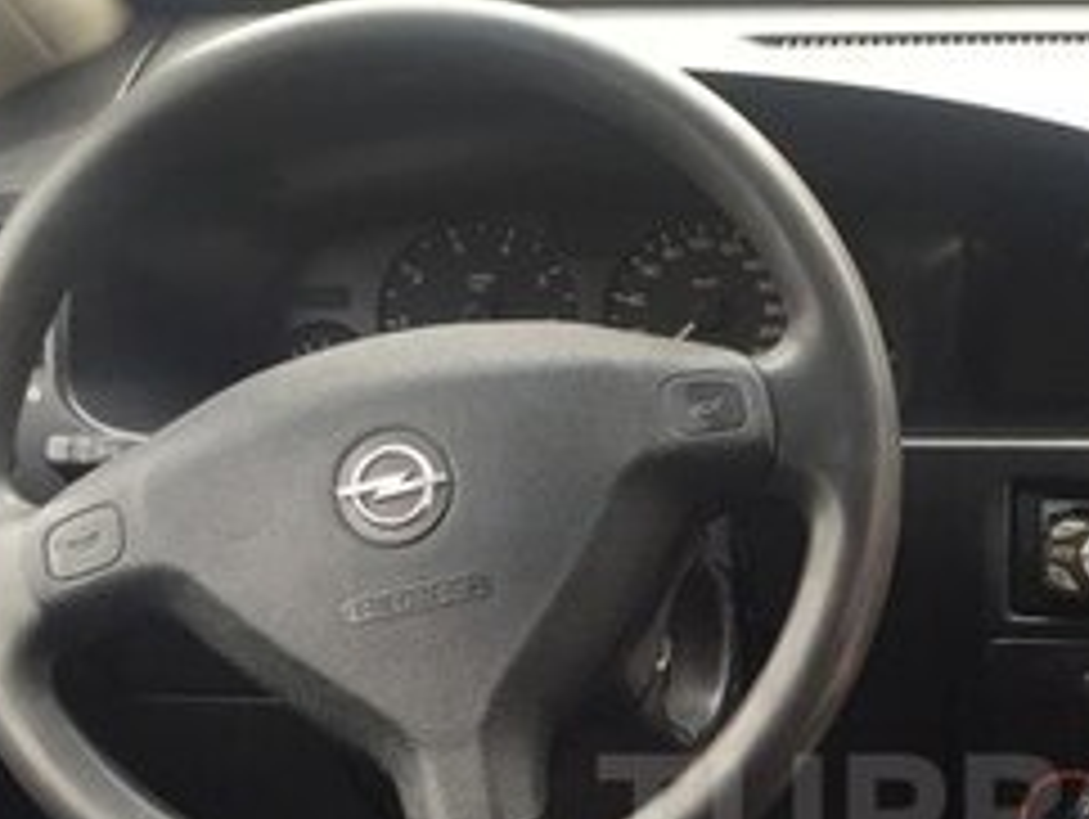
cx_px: 1058
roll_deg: +0.8
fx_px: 2488
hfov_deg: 23.8
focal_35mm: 79
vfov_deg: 18.2
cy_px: 821
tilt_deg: -27.4
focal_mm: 4.15
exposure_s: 1/33
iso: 32
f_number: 2.2
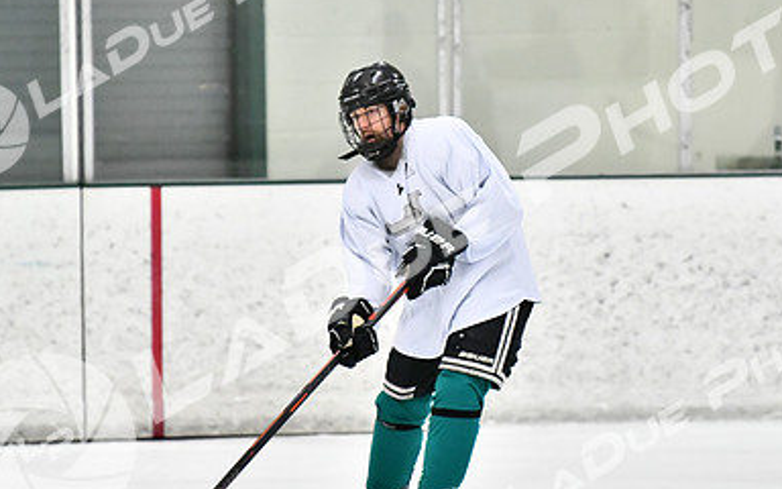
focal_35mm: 439
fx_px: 9356
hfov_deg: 4.8
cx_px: 405
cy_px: 235
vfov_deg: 3.0
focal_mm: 190
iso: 6400
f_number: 2.8
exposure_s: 1/1600
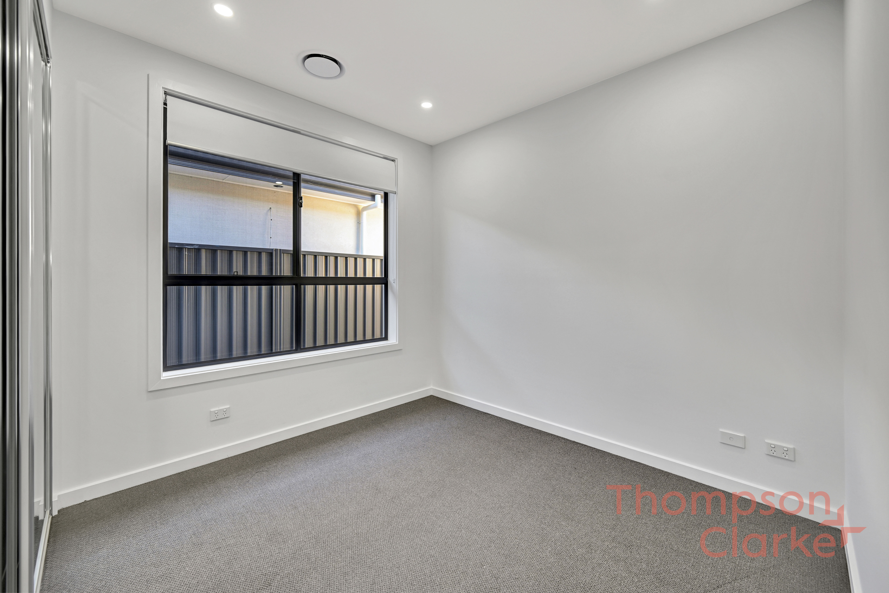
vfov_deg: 81.3
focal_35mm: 14
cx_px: 444
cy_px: 296
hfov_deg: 104.2
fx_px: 346
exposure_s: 1/80
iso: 180
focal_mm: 14
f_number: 4.5
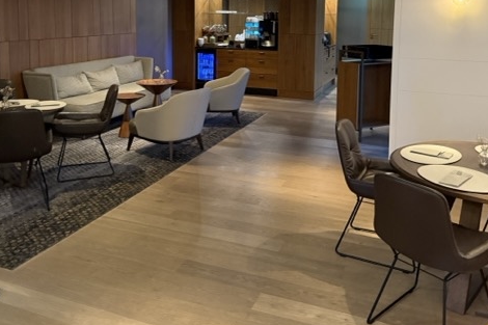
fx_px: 461
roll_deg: -0.3
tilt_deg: -6.1
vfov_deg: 37.1
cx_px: 245
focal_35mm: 34
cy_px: 54
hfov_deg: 55.8
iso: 800
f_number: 1.78
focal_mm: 6.76
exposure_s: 1/40
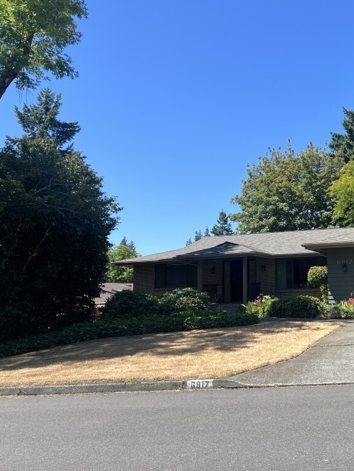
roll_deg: +1.8
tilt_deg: +6.6
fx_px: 477
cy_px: 235
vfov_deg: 52.6
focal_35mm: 35
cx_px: 315
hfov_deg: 38.1
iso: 50
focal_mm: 5.7
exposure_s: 1/2299
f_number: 1.5
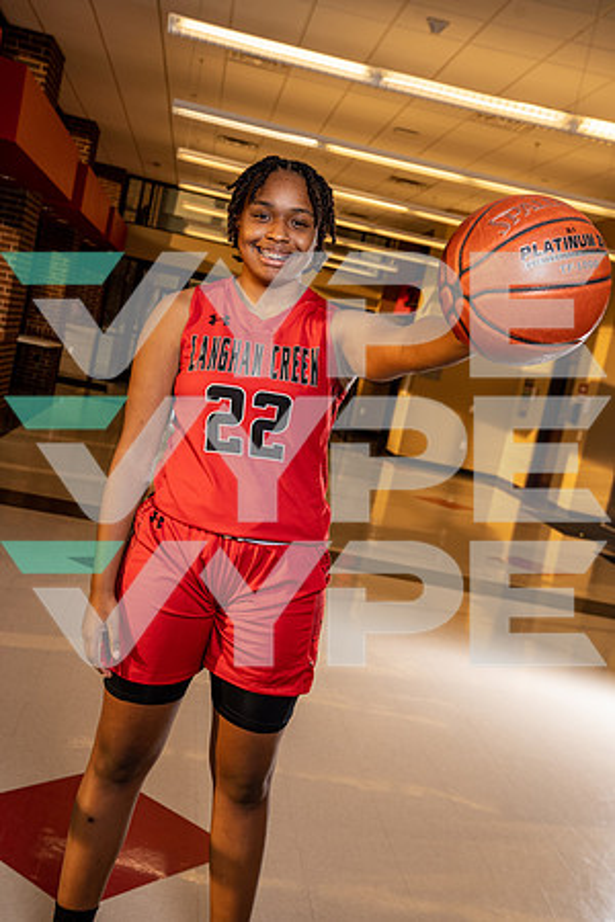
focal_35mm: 44
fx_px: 1127
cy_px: 461
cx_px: 308
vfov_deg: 44.5
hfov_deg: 30.5
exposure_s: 1/250
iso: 800
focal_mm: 44
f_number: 6.3
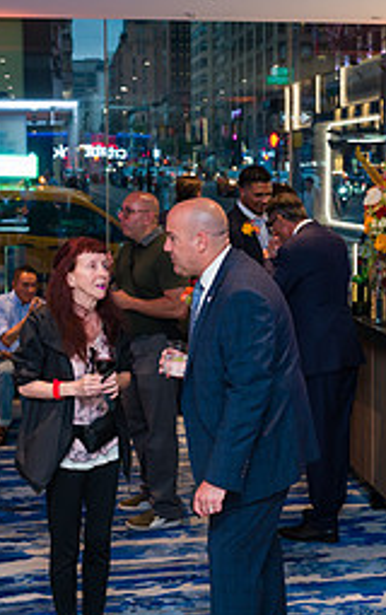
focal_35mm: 57
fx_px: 957
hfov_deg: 22.8
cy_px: 239
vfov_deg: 35.5
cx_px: 193
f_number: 3.2
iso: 800
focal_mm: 24
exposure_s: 1/160
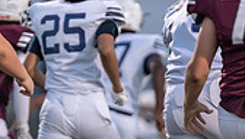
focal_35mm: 870
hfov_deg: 2.5
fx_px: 5659
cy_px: 187
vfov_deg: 1.4
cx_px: -14
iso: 2500
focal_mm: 200
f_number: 2.8
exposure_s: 1/1000
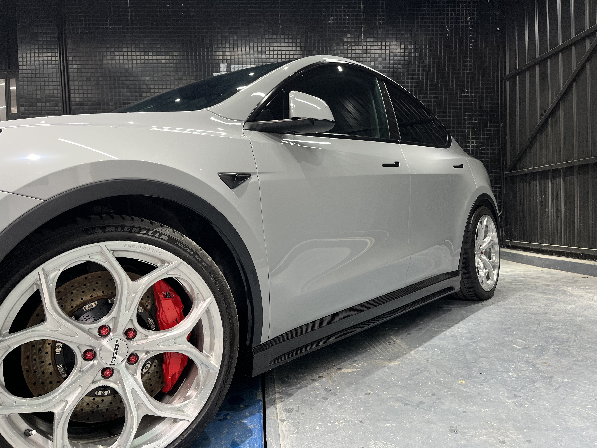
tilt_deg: -2.4
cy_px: 224
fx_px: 448
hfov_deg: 67.3
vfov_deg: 53.1
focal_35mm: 26
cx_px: 298
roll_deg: +2.5
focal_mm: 5.1
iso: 125
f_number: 1.6
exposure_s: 1/100
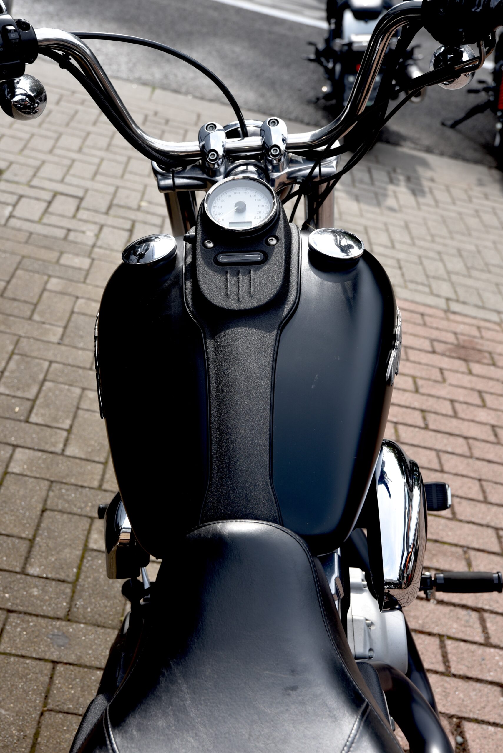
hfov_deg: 28.1
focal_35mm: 48
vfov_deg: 41.1
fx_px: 1005
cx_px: 252
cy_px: 376
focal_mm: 48
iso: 100
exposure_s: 1/160
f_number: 6.3
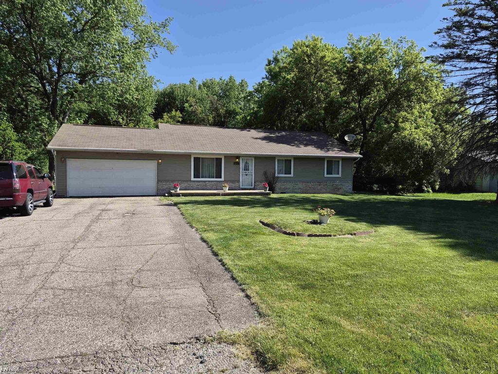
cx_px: 249
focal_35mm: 23
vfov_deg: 58.9
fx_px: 331
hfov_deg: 73.9
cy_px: 187
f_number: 1.8
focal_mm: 5.4
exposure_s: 1/1356
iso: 25
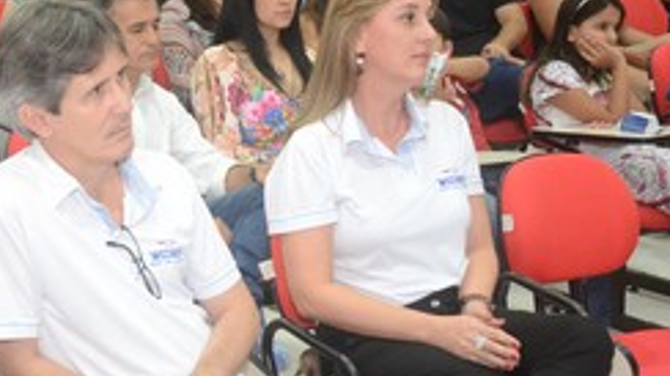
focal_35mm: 81
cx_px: 77
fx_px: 1438
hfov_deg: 25.5
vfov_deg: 14.9
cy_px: 214
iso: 1600
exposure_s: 1/80
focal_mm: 28
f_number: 4
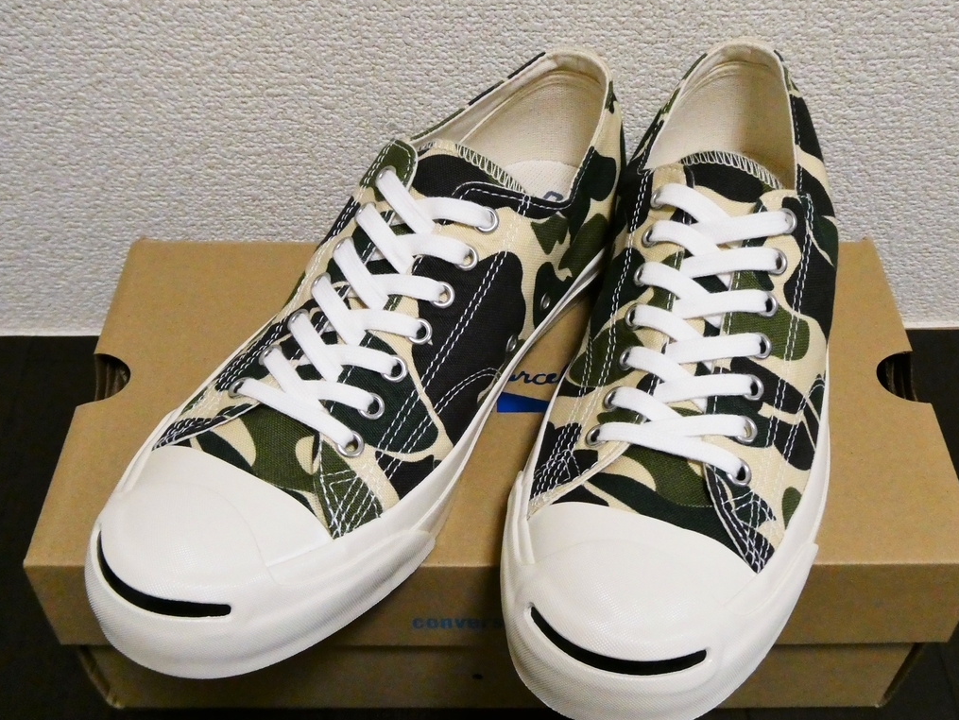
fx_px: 1081
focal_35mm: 39
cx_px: 485
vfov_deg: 36.8
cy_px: 388
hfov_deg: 47.8
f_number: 3.6
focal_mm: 5.8
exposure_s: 1/80
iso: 1250
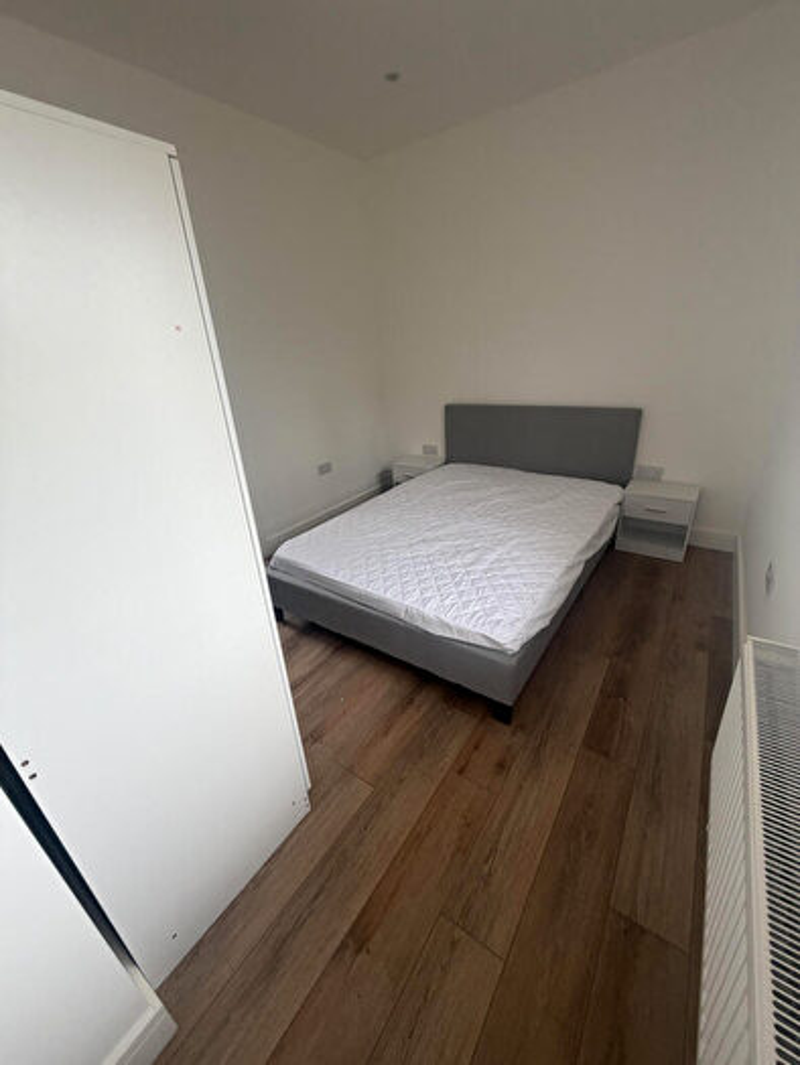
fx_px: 431
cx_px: 400
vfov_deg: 102.1
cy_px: 532
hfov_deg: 85.7
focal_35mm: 14
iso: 80
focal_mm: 2.22
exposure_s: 1/121
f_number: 2.2
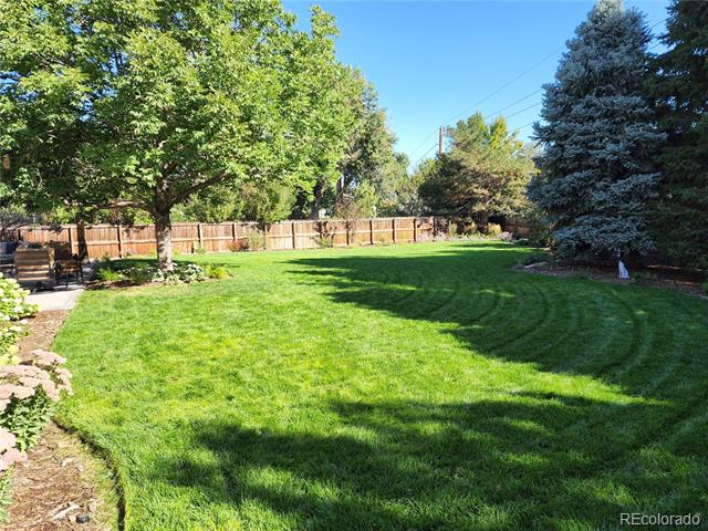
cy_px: 266
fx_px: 470
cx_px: 354
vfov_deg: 58.9
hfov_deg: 73.9
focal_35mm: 23
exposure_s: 1/352
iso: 12
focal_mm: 6.4
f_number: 1.8
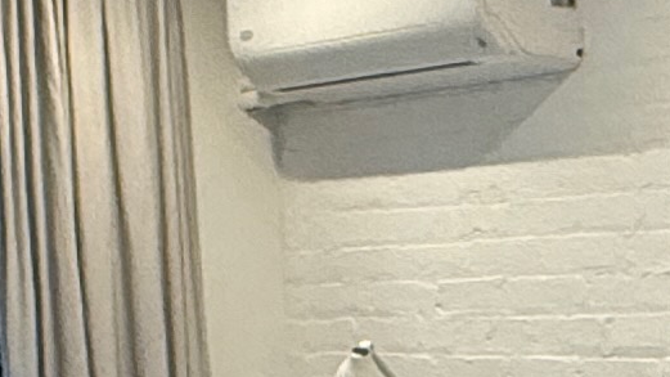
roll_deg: +1.0
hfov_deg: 17.4
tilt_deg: -9.2
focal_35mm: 118
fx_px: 2096
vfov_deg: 9.8
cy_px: 660
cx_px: 768
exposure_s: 1/120
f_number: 2.2
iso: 320
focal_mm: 2.22
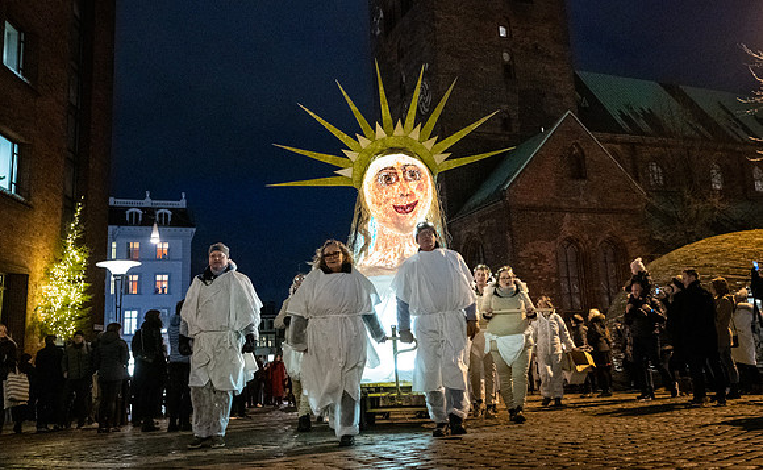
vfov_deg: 36.8
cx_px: 415
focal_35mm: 34
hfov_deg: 56.8
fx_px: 705
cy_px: 205
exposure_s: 1/125
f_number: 2.8
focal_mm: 30
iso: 20000
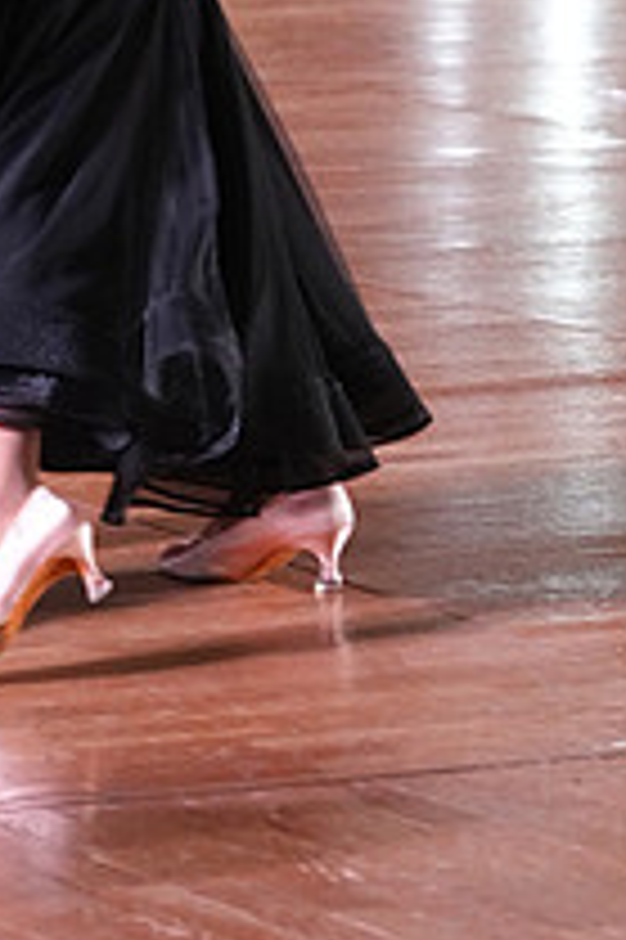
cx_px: -61
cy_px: -189
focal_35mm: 336
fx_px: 8778
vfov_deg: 6.1
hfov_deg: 4.1
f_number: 5
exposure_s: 1/200
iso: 4000
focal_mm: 121
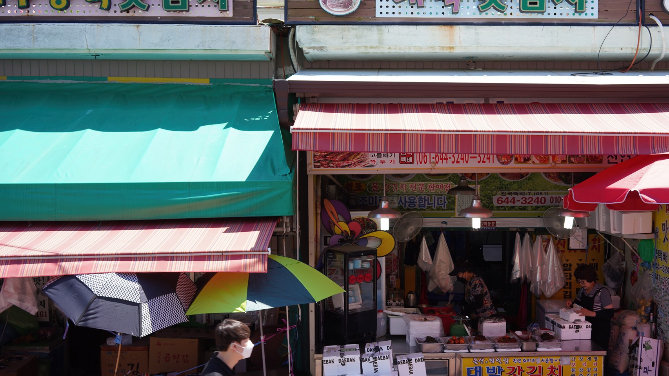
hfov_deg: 47.3
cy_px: 207
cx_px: 373
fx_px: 763
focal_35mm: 43
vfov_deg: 27.7
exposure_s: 1/100
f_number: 8
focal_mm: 35
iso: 100
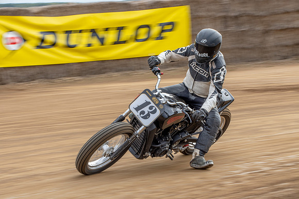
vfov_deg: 9.0
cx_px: 150
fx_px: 1271
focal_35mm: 153
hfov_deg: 13.4
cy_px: 100
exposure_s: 1/100
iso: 320
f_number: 14
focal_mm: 102
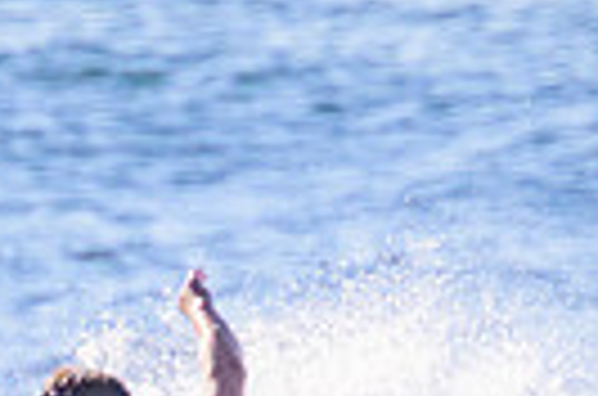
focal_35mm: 4172
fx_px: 69136
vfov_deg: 0.3
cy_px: 542
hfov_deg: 0.5
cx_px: -160
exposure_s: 1/2000
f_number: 11
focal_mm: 800
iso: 800
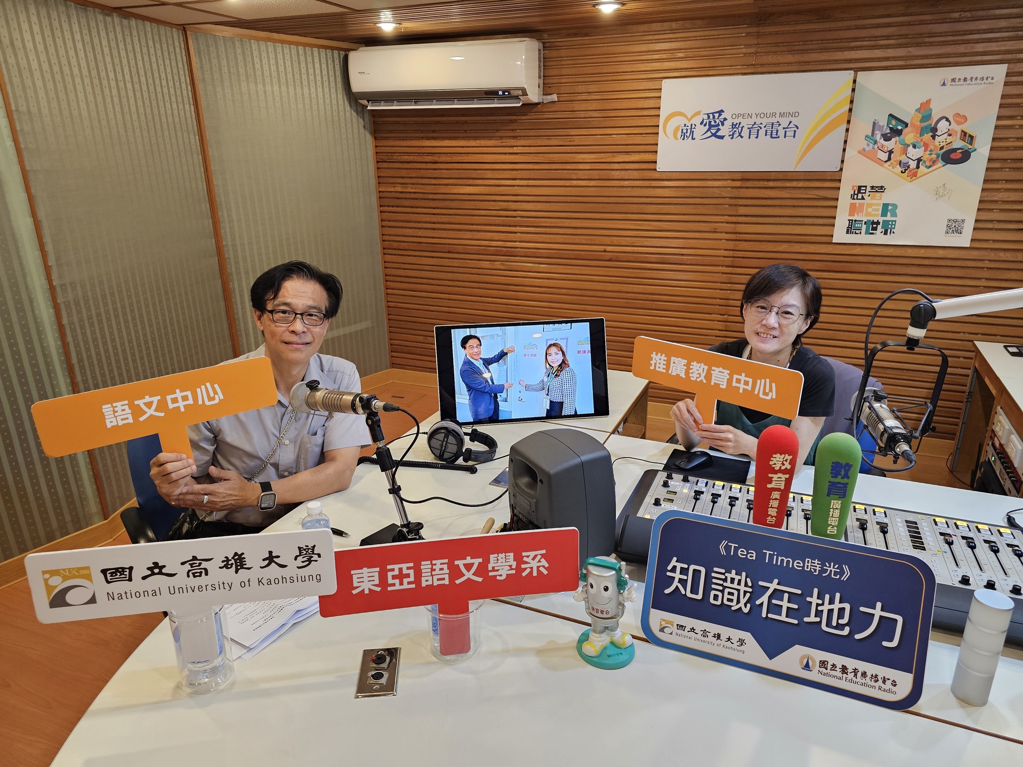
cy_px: 384
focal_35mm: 23
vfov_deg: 58.9
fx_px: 680
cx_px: 512
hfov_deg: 73.9
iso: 400
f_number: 1.7
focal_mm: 6.3
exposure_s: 1/120
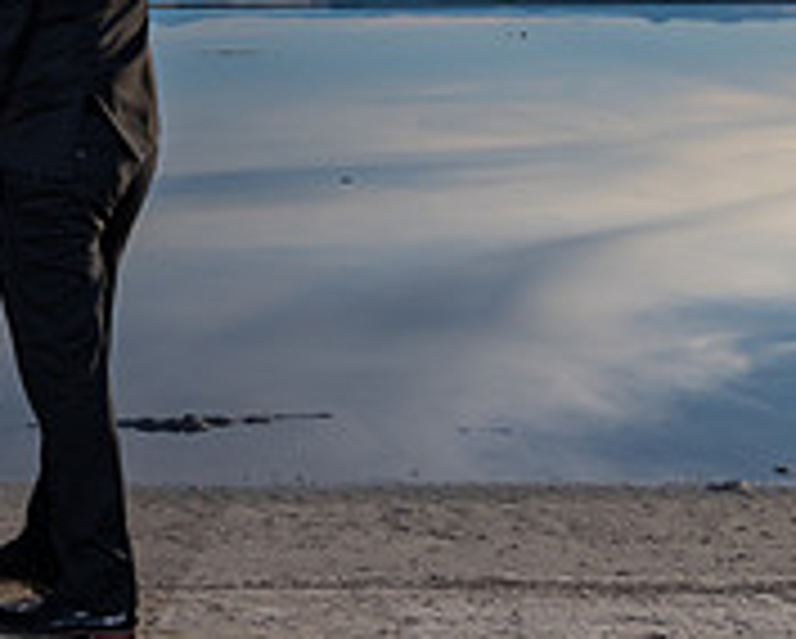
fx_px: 2264
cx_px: -252
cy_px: 135
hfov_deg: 18.5
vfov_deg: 16.0
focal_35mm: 96
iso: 200
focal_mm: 24
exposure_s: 1/200
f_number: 18
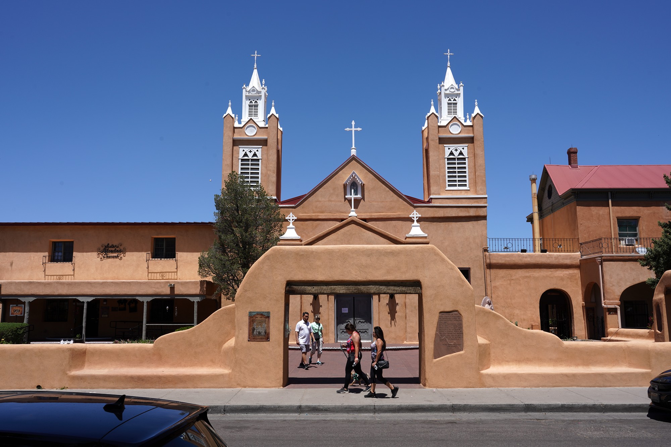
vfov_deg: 41.1
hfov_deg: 58.7
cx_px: 336
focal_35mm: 32
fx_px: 596
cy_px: 224
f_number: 14
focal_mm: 32
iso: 100
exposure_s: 1/160
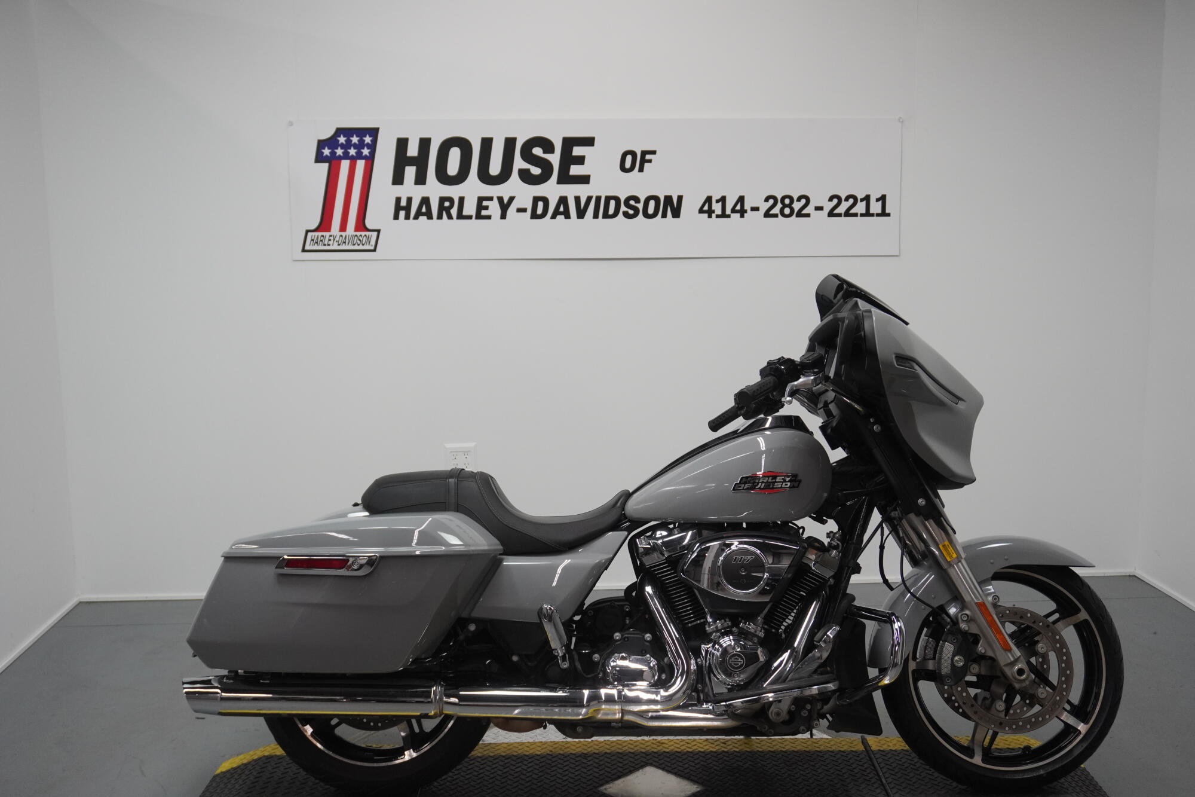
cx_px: 598
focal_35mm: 39
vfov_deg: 34.2
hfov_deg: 49.6
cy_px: 398
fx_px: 1294
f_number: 4.5
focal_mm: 26
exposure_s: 1/160
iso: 800
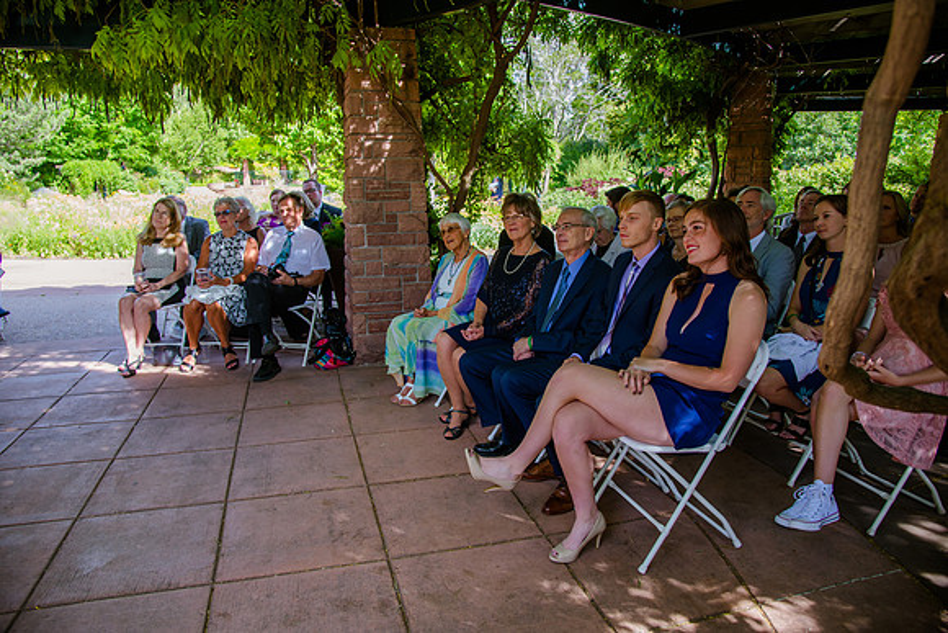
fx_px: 632
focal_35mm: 24
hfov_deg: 73.7
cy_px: 316
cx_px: 474
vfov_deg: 53.2
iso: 200
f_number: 5
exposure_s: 1/80
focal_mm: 24
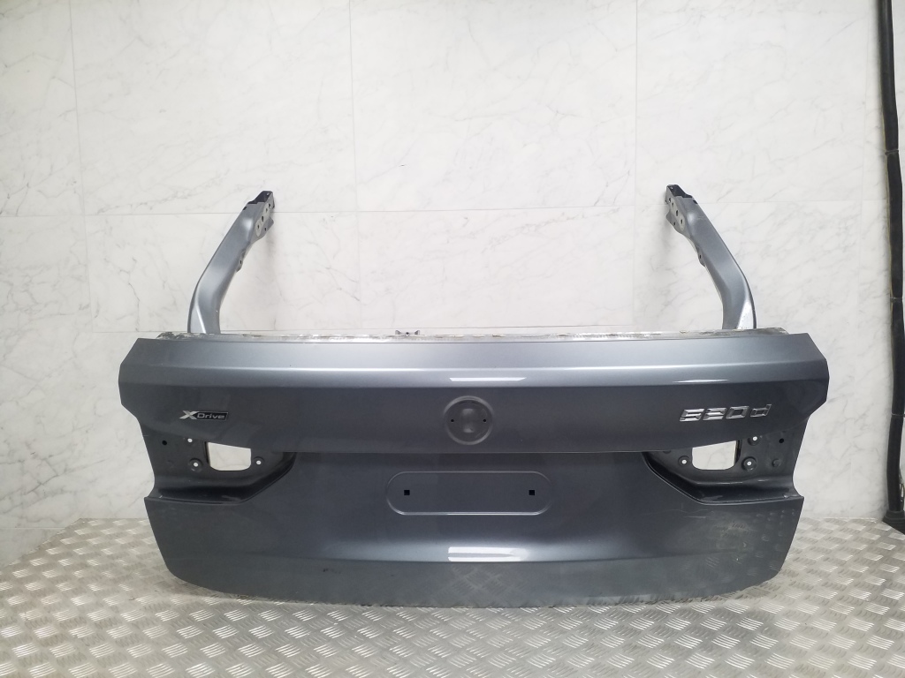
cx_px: 452
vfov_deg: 51.4
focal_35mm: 27
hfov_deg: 65.3
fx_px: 706
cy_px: 339
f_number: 1.9
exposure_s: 1/50
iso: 100
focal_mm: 3.6
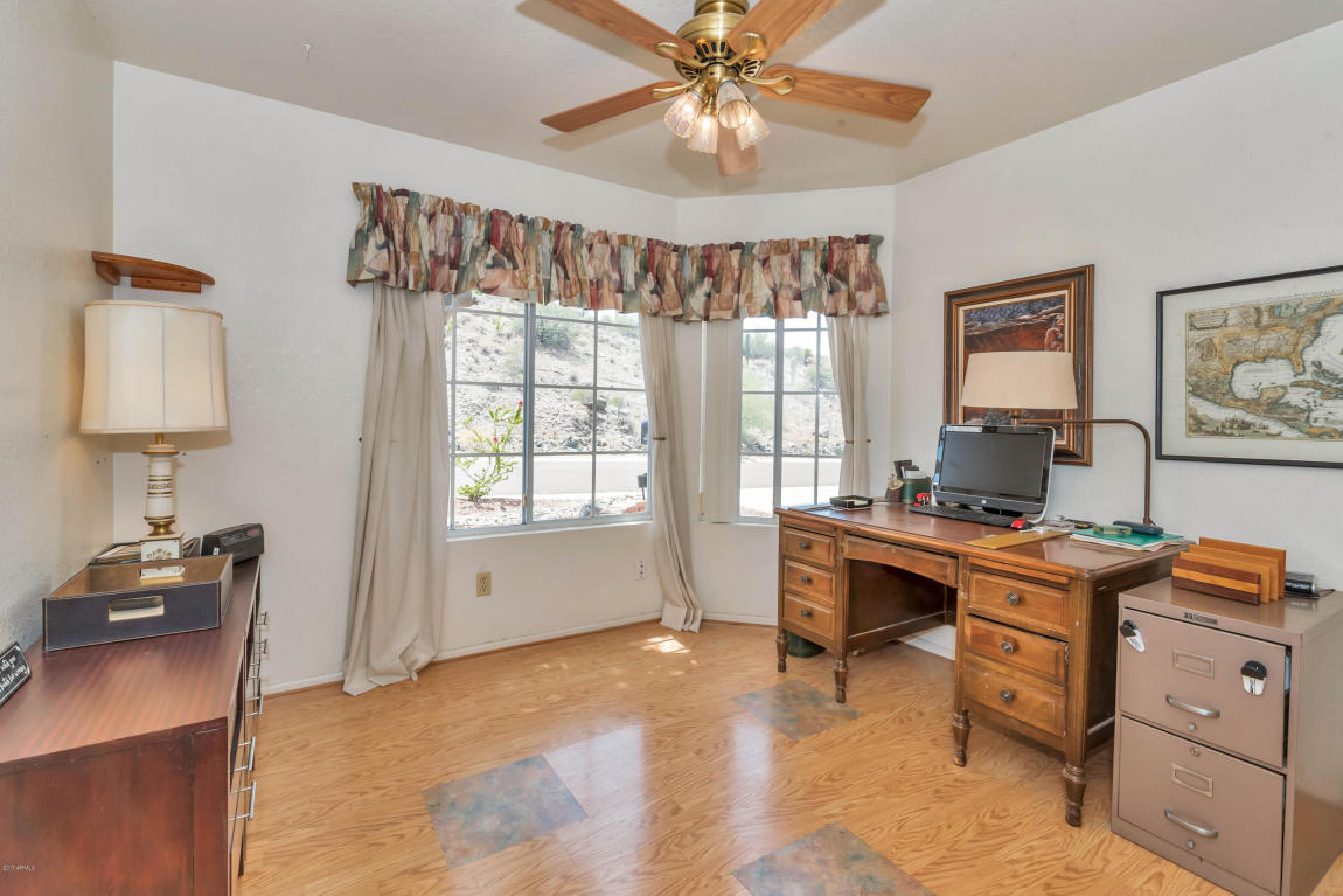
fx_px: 560
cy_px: 448
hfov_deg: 100.4
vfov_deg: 77.3
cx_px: 672
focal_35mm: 15
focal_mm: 15
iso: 400
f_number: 13
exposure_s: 1/60
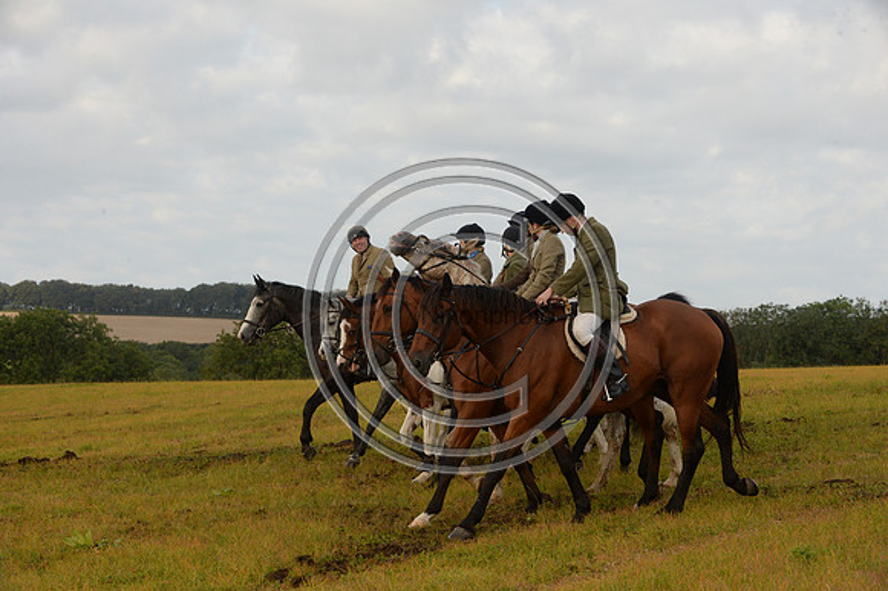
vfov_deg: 13.9
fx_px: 2416
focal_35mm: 98
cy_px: 296
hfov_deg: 20.8
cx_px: 444
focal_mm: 98
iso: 2500
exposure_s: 1/1000
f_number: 10
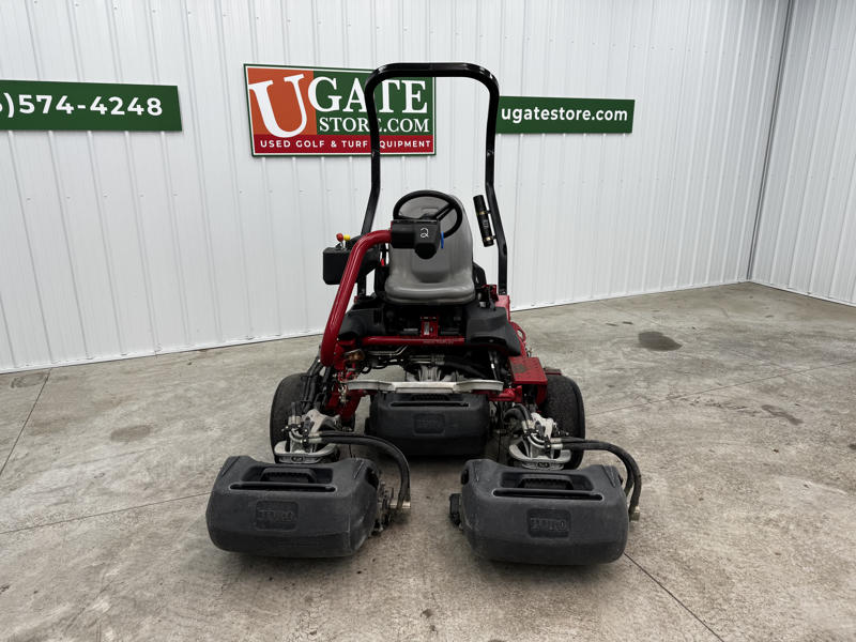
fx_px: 593
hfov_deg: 71.6
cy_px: 321
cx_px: 428
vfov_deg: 56.8
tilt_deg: -17.5
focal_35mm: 24
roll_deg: -0.6
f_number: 1.78
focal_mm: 6.76
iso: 64
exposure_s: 1/120
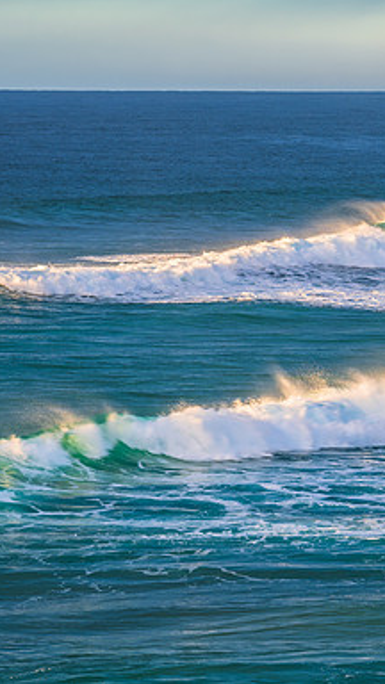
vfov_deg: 10.1
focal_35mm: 213
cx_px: 312
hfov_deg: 5.7
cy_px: 341
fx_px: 3866
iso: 100
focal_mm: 130
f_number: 8
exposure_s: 1/30
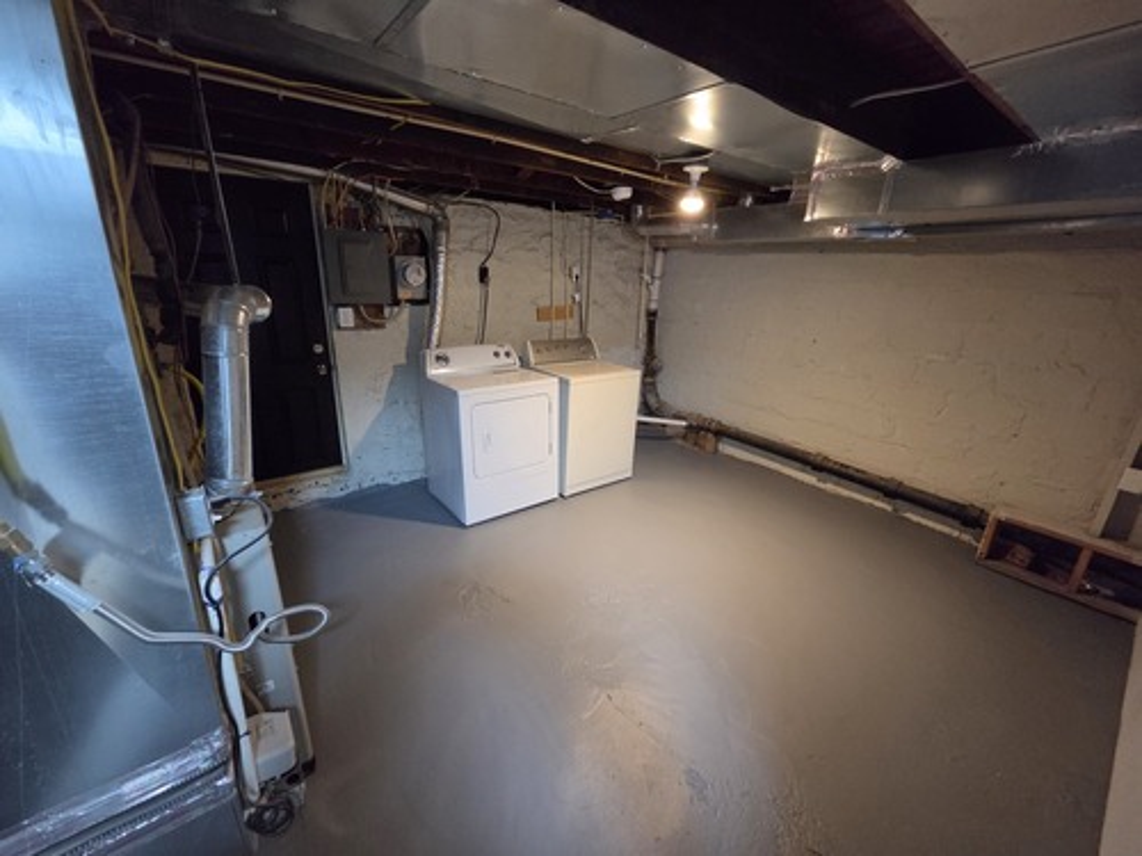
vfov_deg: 89.9
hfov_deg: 106.2
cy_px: 428
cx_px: 571
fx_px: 429
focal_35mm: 13
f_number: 2.2
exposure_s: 1/60
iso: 1000
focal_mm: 2.2
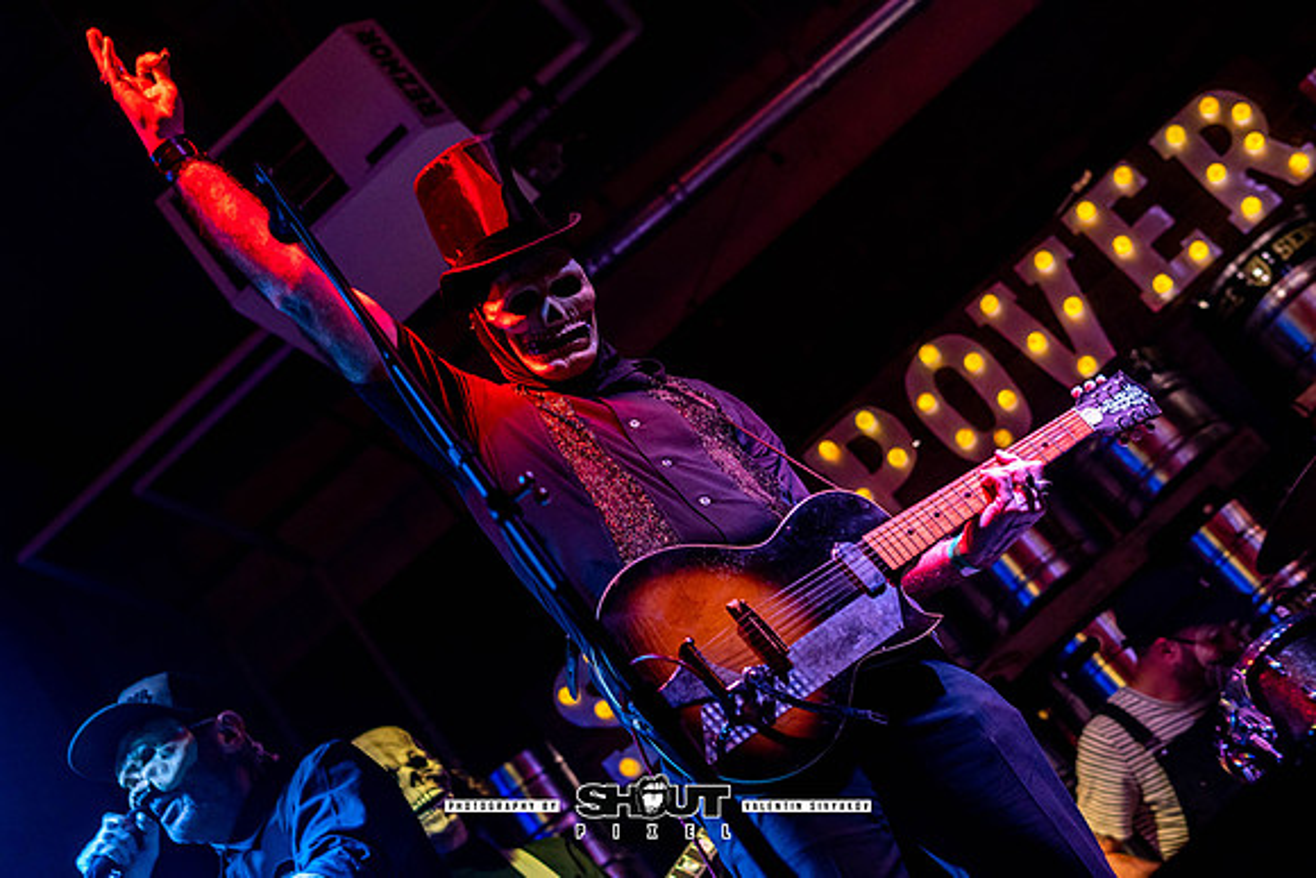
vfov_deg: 23.0
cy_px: 416
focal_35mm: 59
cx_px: 638
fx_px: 2161
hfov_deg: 33.9
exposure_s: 1/200
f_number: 2.8
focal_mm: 50
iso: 1250
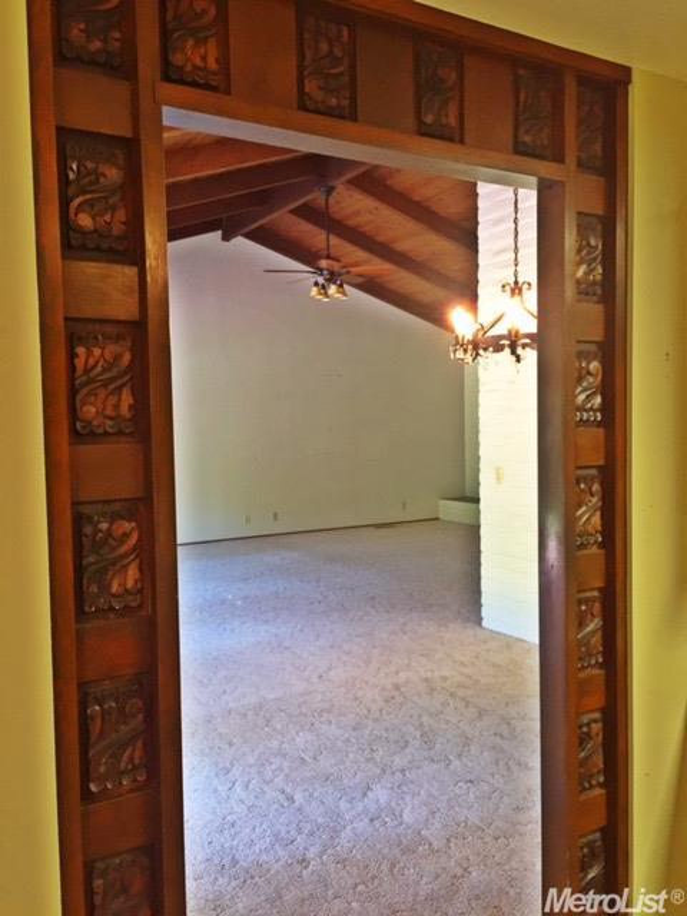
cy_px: 458
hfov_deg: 48.2
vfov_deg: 61.7
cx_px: 344
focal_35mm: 29
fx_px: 767
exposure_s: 1/30
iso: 100
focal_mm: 4.15
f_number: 2.2
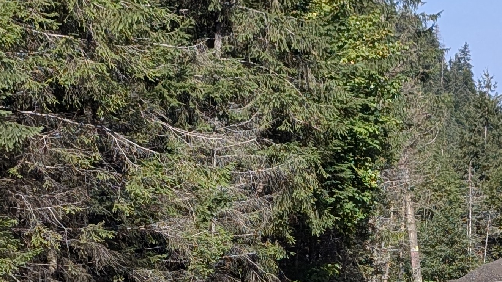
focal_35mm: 165
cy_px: 323
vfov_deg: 7.3
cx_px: 331
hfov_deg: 13.0
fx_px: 2197
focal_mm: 6.9
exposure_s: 1/1027
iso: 20
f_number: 1.68
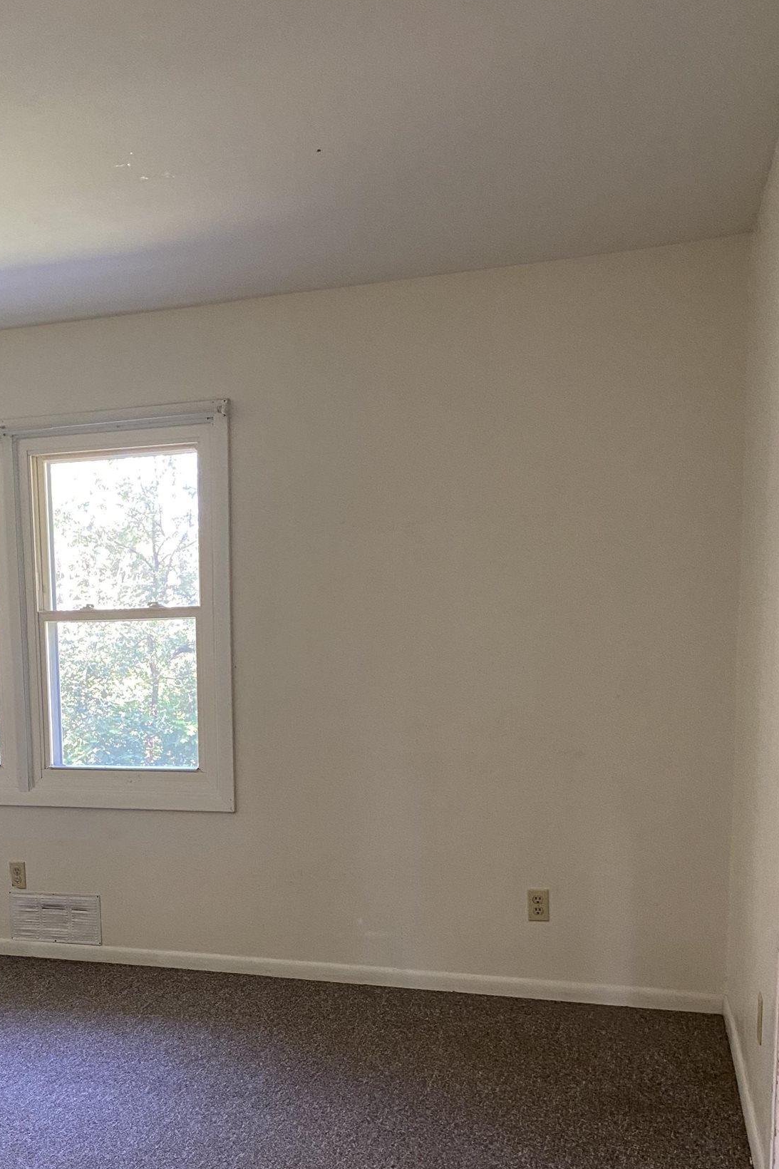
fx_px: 1234
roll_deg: +1.6
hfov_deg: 34.1
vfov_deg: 49.5
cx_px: 164
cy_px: 811
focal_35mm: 38
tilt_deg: -6.7
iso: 320
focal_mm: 4.25
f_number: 1.8
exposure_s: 1/60
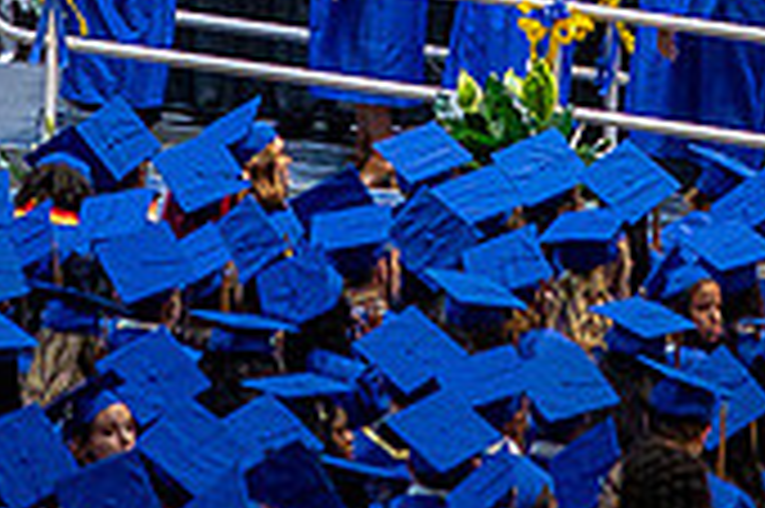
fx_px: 15943
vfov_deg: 1.8
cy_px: -144
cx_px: 387
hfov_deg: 2.7
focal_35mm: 751
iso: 1600
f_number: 5.3
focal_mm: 220
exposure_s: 1/200
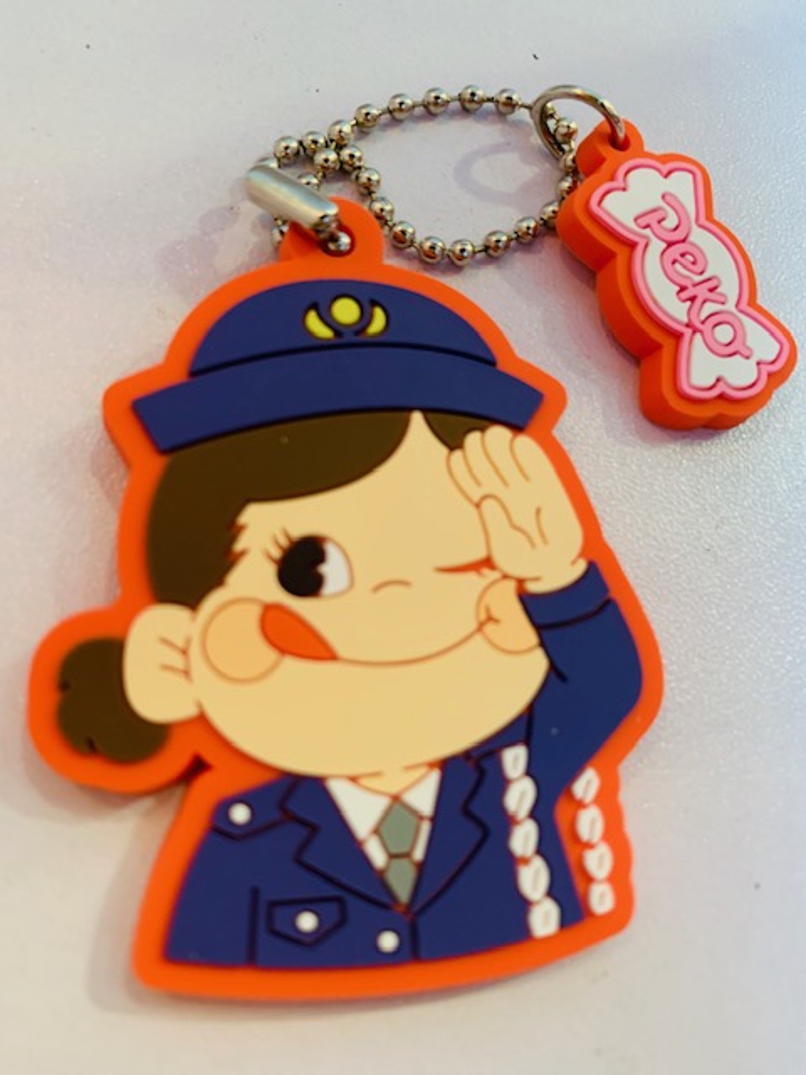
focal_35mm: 26
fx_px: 807
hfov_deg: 53.1
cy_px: 538
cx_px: 403
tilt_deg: -71.0
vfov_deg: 67.3
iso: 200
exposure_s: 1/50
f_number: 1.8
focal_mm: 4.25
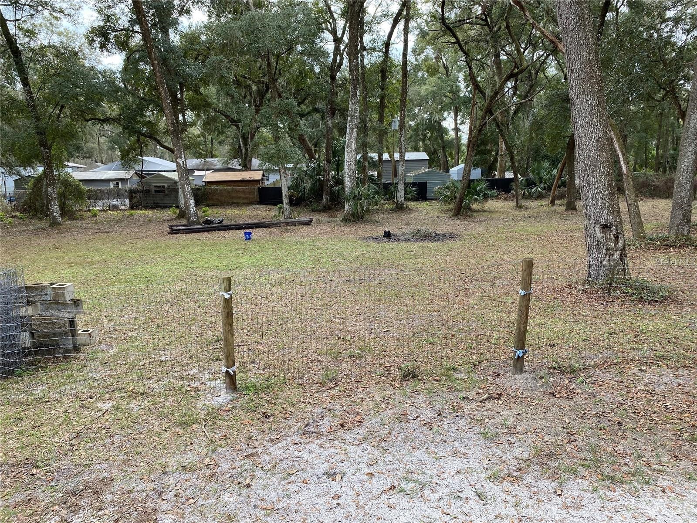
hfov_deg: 67.3
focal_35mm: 26
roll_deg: +2.1
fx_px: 524
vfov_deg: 53.1
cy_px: 262
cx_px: 348
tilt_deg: -11.4
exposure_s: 1/333
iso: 32
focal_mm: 4.25
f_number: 1.8
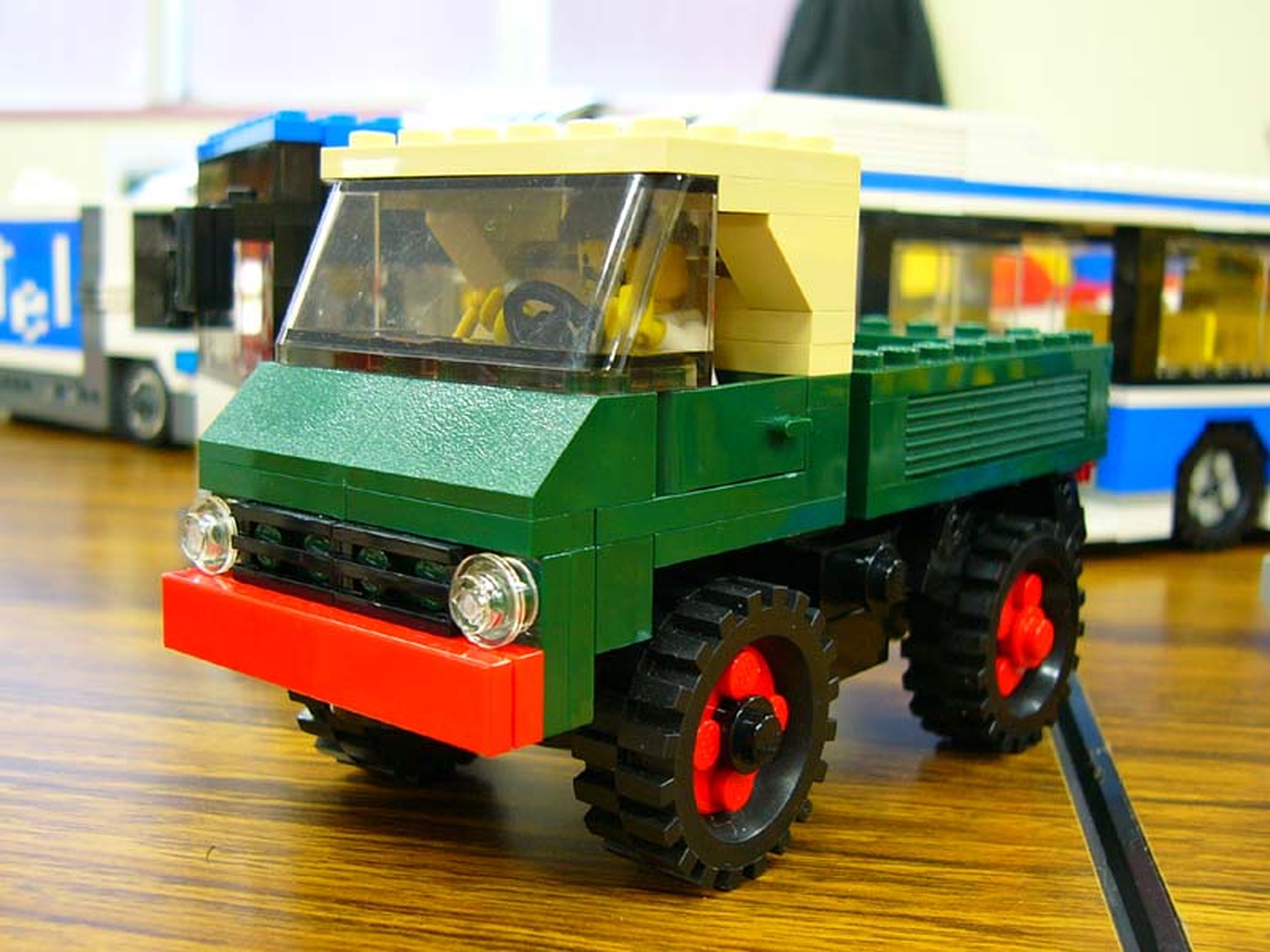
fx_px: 1284
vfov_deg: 40.7
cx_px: 635
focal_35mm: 35
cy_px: 476
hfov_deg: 52.6
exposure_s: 1/15
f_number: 2.8
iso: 100
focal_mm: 5.8
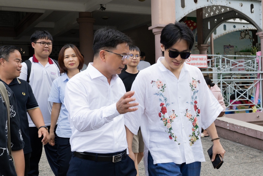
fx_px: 256
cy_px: 88
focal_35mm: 35
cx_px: 132
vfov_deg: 37.9
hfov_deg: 54.4
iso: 800
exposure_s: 1/160
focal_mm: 35
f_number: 13
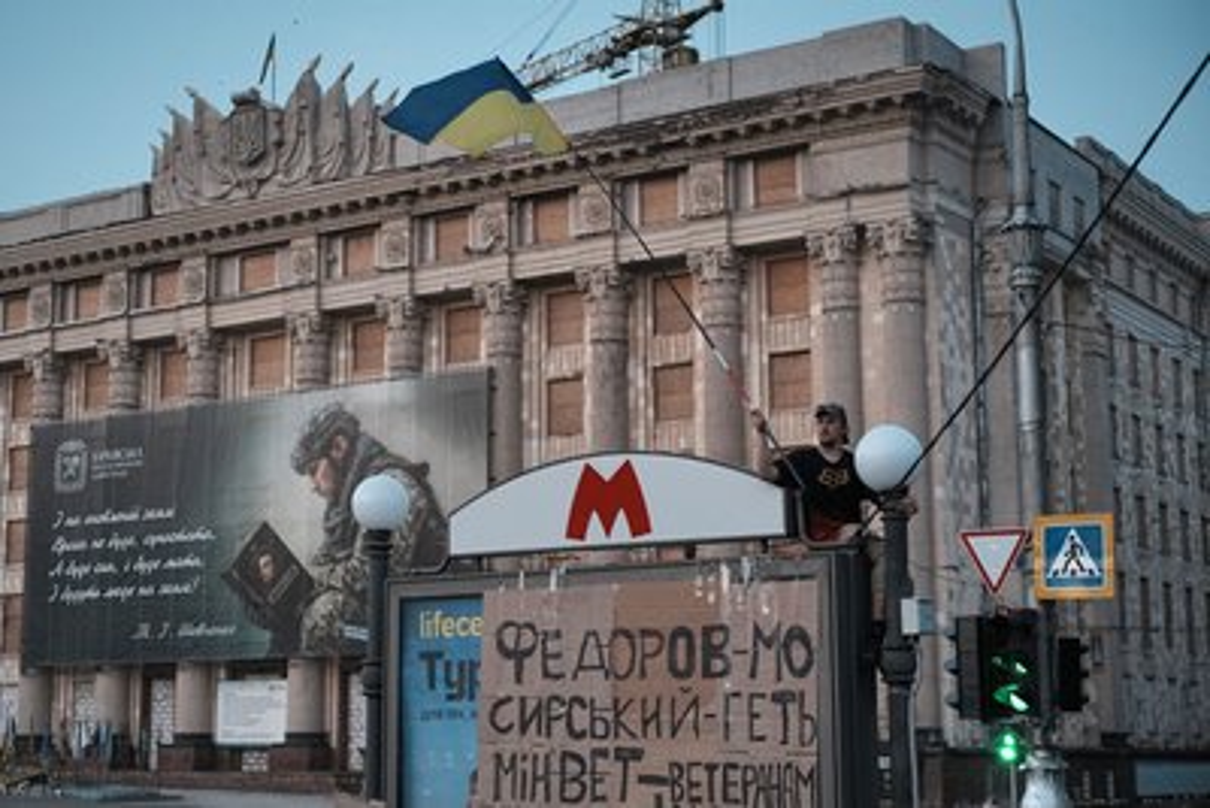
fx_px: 1715
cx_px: 605
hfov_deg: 38.9
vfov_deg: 26.5
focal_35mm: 51
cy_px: 404
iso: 1250
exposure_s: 1/400
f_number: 2.8
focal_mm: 51
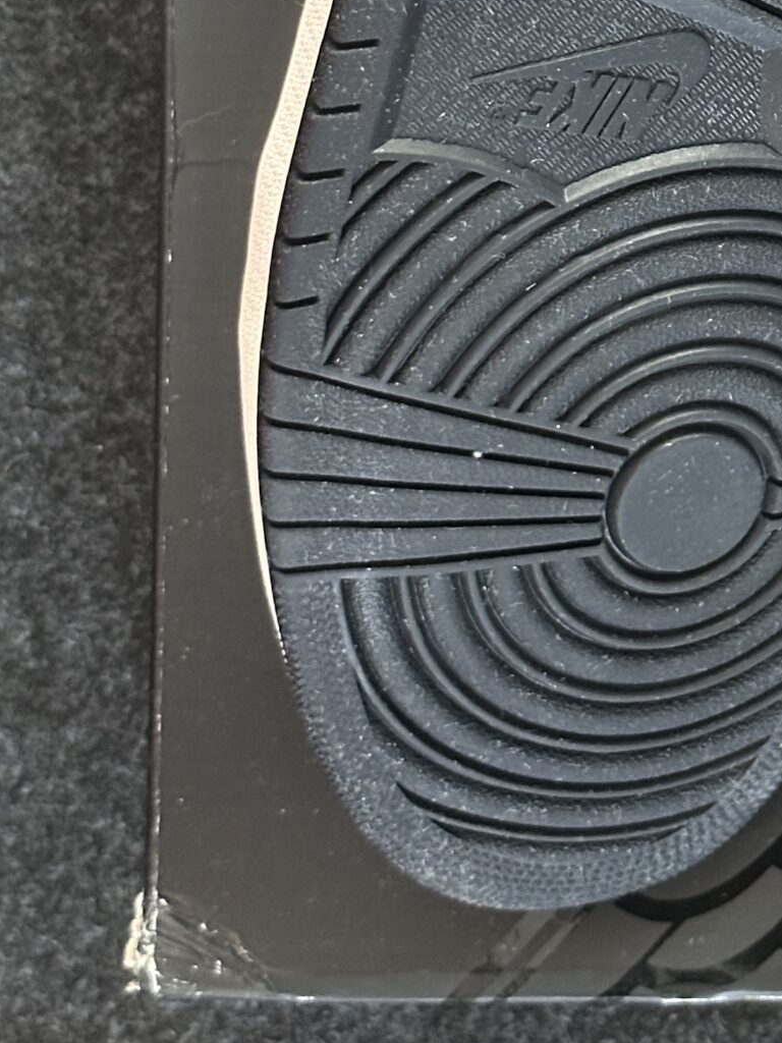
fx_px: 3615
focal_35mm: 120
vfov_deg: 16.2
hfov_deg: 12.2
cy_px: 91
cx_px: 797
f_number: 1.78
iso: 640
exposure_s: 1/25
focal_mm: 6.86
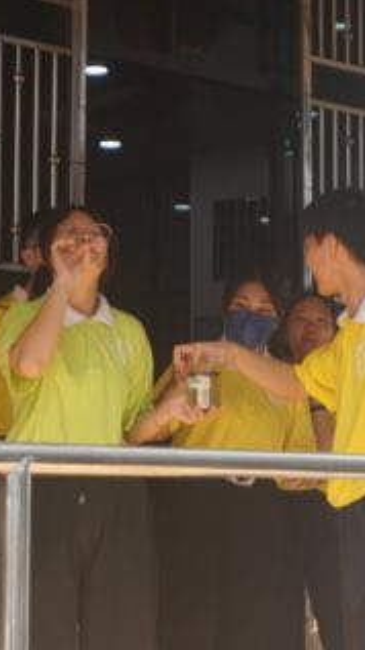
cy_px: 324
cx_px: 172
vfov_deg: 18.0
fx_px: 2050
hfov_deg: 10.2
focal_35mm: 119
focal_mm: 50
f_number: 5.6
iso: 100
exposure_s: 1/160
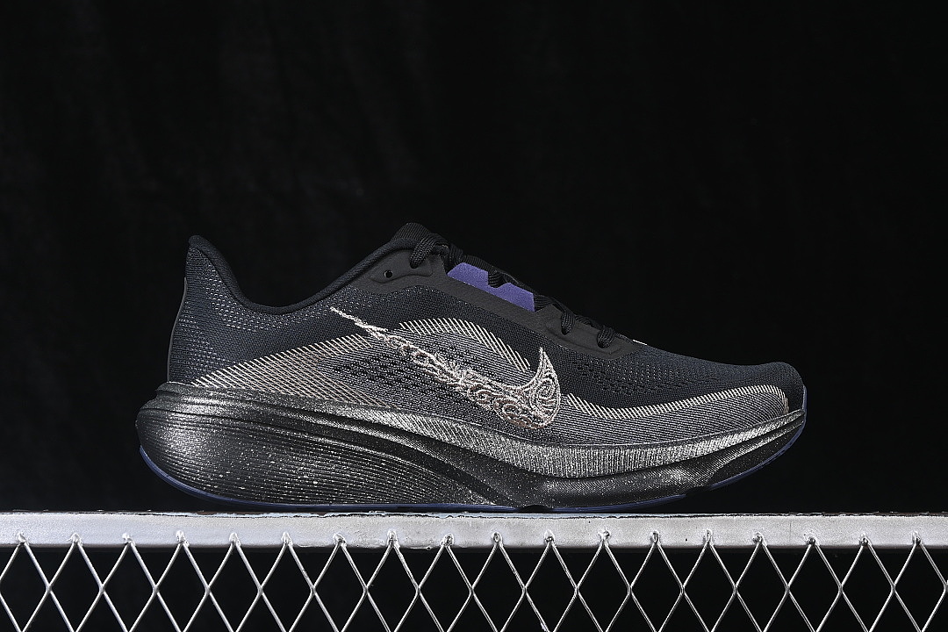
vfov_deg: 18.2
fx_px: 1975
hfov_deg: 27.0
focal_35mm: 75
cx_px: 474
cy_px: 316
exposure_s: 1/60
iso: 160
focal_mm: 50
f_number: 6.3
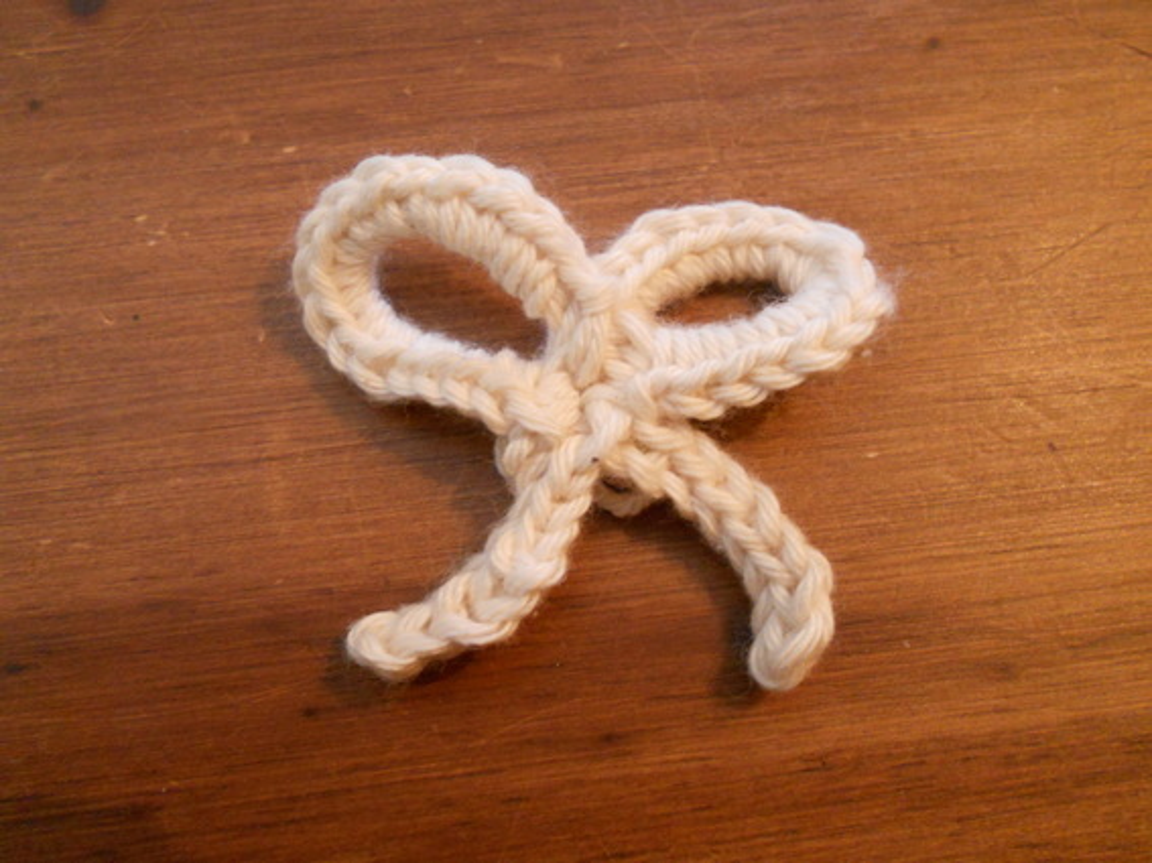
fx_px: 1065
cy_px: 432
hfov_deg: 56.8
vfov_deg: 44.1
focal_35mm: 32
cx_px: 576
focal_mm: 5.8
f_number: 3.5
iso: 400
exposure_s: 1/20
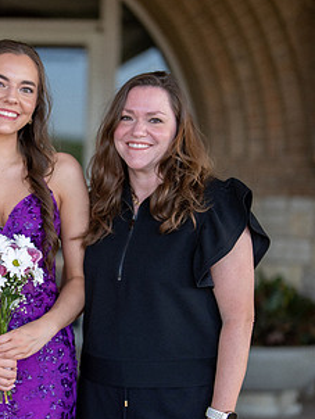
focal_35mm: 106
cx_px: 19
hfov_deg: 13.8
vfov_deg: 18.5
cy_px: 241
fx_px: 1284
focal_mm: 50
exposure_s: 1/1600
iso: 160
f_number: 1.2
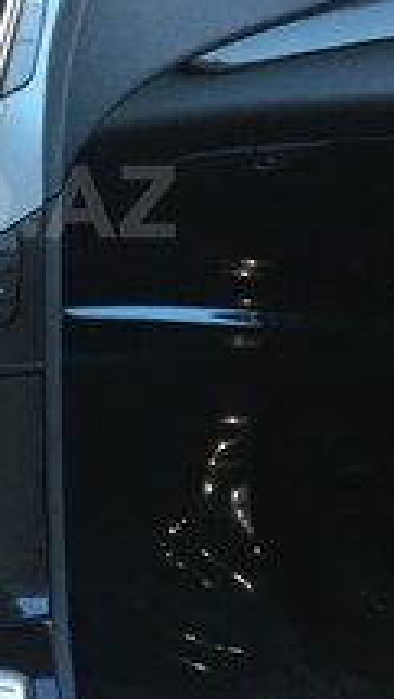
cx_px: -75
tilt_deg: -33.6
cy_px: 202
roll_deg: -8.1
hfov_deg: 15.9
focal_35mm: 73
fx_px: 1355
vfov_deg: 28.7
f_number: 2.2
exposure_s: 1/33
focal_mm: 4.15
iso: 64
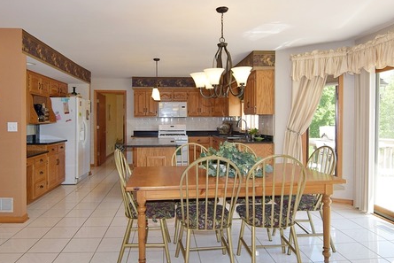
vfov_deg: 53.7
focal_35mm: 24
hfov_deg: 74.3
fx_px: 260
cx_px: 186
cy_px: 123
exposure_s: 1/125
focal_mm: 11
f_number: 5.6
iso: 200
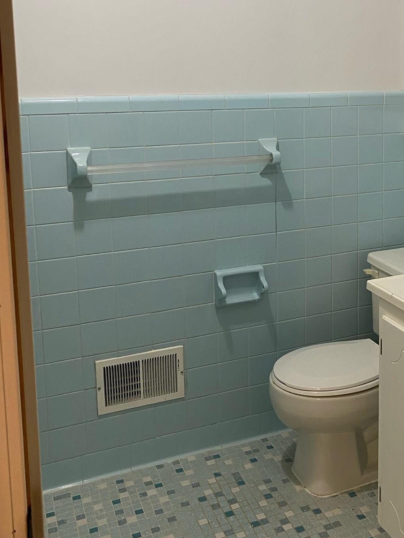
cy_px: 165
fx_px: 685
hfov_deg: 31.8
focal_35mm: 44
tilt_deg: -6.6
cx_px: 336
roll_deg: -1.0
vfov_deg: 42.2
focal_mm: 4.25
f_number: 1.8
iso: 125
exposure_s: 1/60
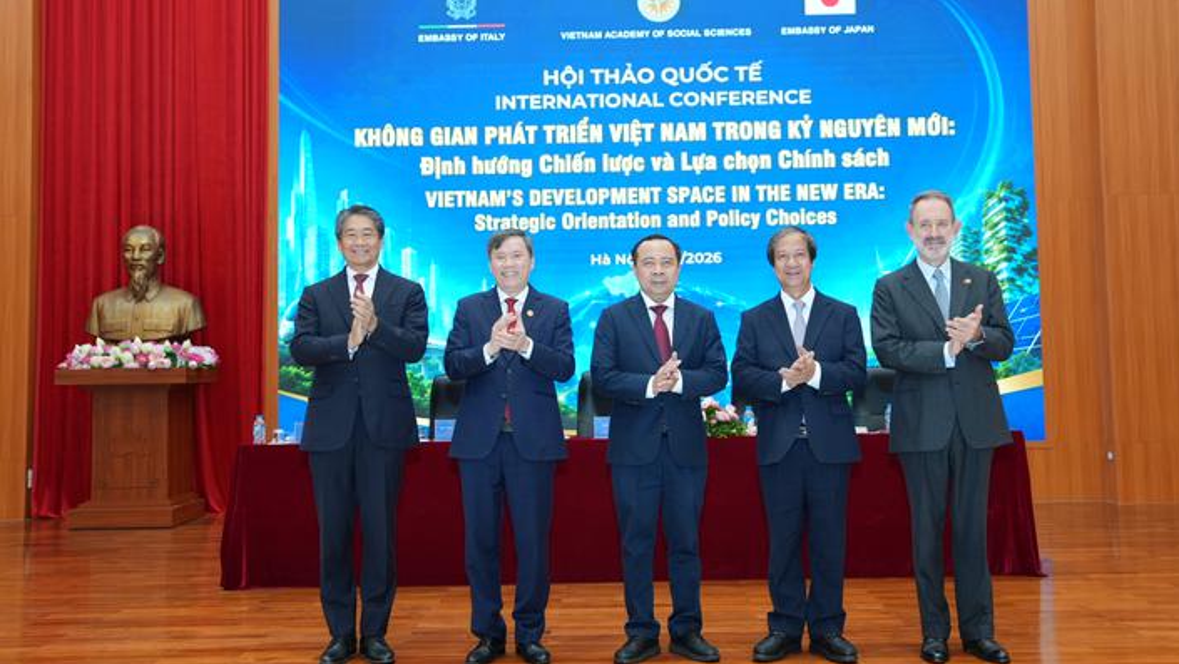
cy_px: 298
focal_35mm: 38
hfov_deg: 52.8
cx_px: 607
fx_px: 1188
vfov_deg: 31.2
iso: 1000
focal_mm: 35
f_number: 3.2
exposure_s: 1/160
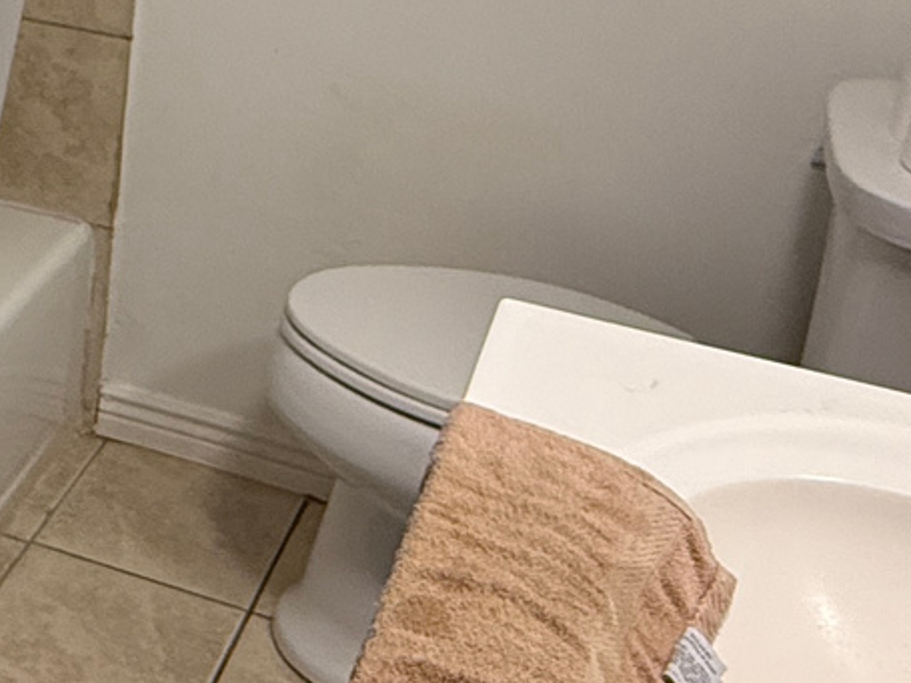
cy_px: 28
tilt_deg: -16.6
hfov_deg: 28.2
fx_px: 1658
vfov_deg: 22.5
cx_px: -70
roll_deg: -3.0
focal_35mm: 63
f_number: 2.2
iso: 320
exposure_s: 1/120
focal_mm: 2.22
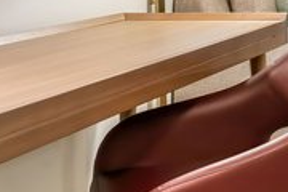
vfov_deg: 15.9
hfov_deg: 18.9
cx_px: 531
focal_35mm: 80
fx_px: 640
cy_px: -82
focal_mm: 12
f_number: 8
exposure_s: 1/3.33
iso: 400
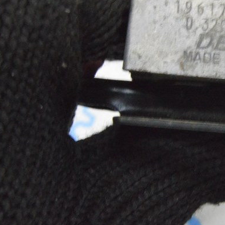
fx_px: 941
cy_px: 82
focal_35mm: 128
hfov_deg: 13.4
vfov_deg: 13.6
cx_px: 244
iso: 6400
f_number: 20
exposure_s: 1/15
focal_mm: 38
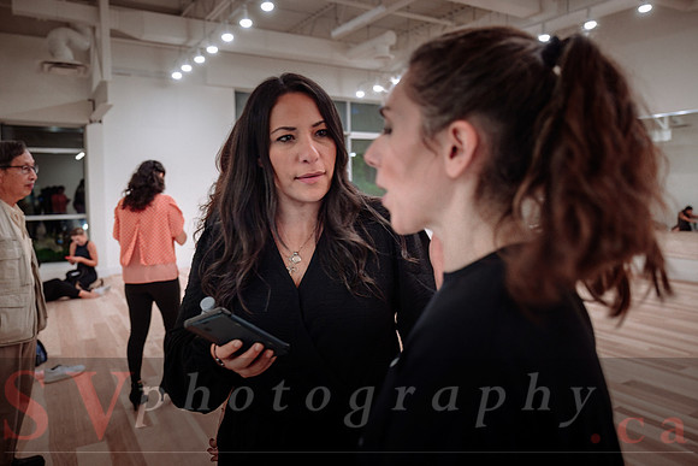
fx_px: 507
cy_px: 214
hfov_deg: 69.1
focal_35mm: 26
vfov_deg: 49.3
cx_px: 346
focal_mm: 24
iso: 1600
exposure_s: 1/160
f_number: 2.8
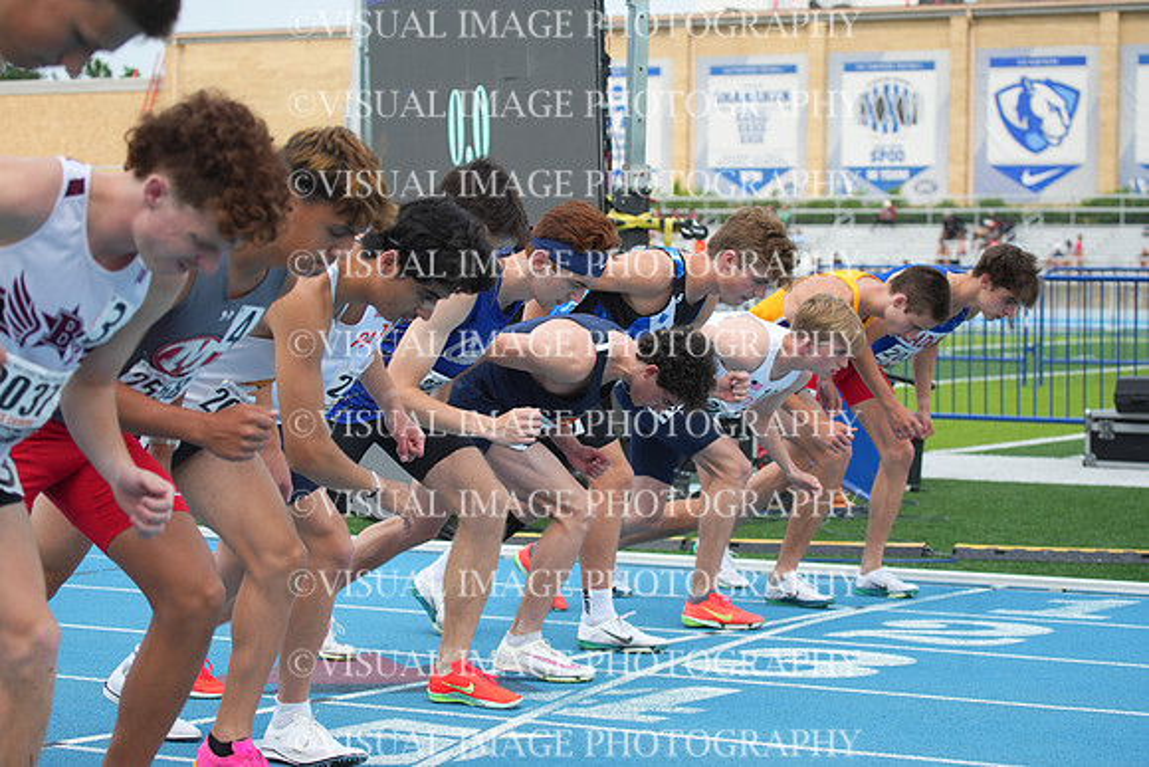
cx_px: 574
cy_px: 384
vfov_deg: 13.7
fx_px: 3192
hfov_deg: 20.4
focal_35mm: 100
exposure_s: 1/1250
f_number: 5.6
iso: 400
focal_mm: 100
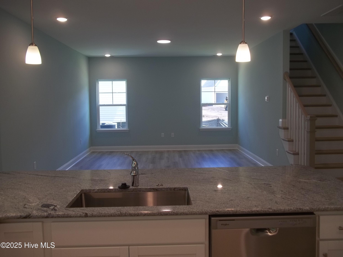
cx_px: 172
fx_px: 317
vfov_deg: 44.2
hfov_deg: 56.8
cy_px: 128
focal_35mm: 32
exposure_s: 1/50
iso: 64
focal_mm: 5.7
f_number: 2.9
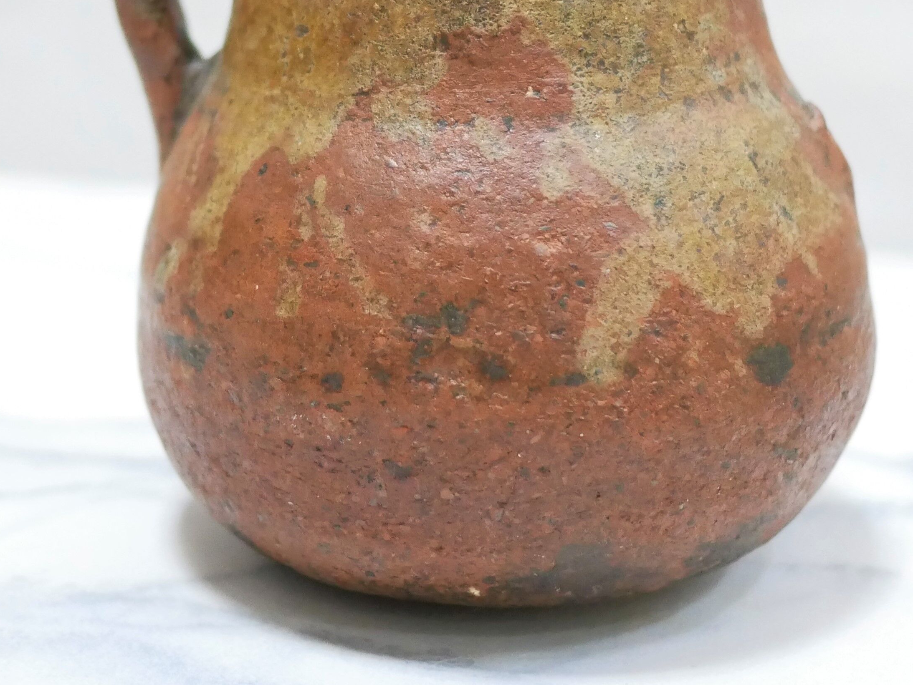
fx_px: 2216
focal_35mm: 84
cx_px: 352
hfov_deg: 23.2
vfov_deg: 17.4
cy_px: 117
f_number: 1.7
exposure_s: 1/60
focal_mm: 20
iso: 2500
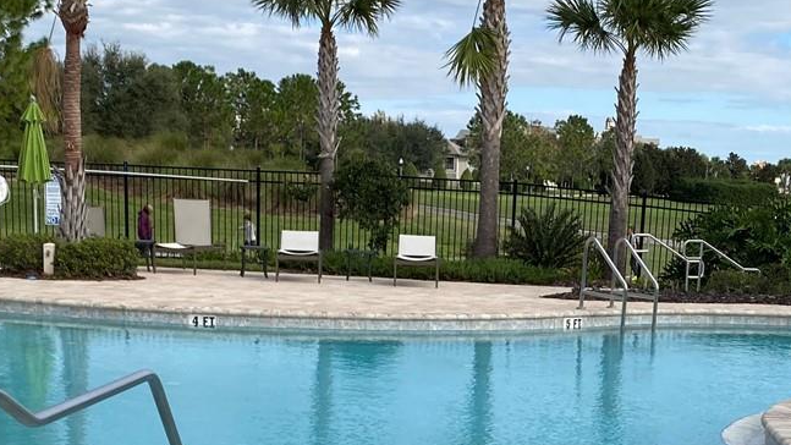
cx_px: 456
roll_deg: -1.8
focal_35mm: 70
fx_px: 1468
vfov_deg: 16.8
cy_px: 454
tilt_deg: -10.6
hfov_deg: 30.1
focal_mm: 4.25
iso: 32
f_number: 1.8
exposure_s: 1/2463
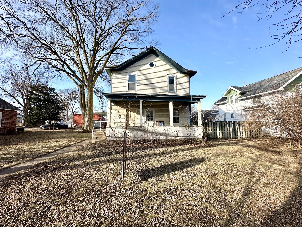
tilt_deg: +3.8
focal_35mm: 14
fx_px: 122
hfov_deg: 102.1
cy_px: 114
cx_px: 151
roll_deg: +0.4
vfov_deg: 85.7
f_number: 2.2
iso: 50
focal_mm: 2.22
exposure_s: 1/1043
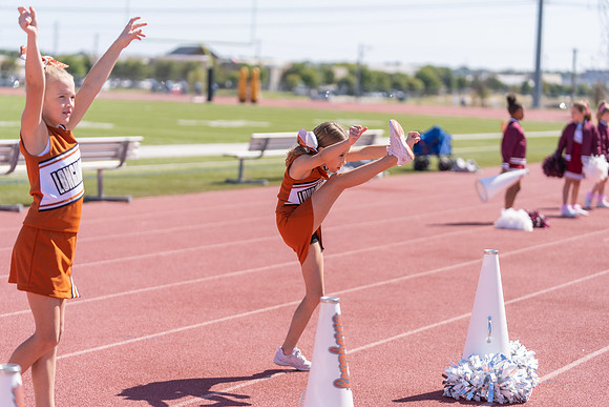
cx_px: 304
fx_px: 1624
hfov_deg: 21.2
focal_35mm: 96
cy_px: 204
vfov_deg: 14.3
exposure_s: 1/2000
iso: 100
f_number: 2.8
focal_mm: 96
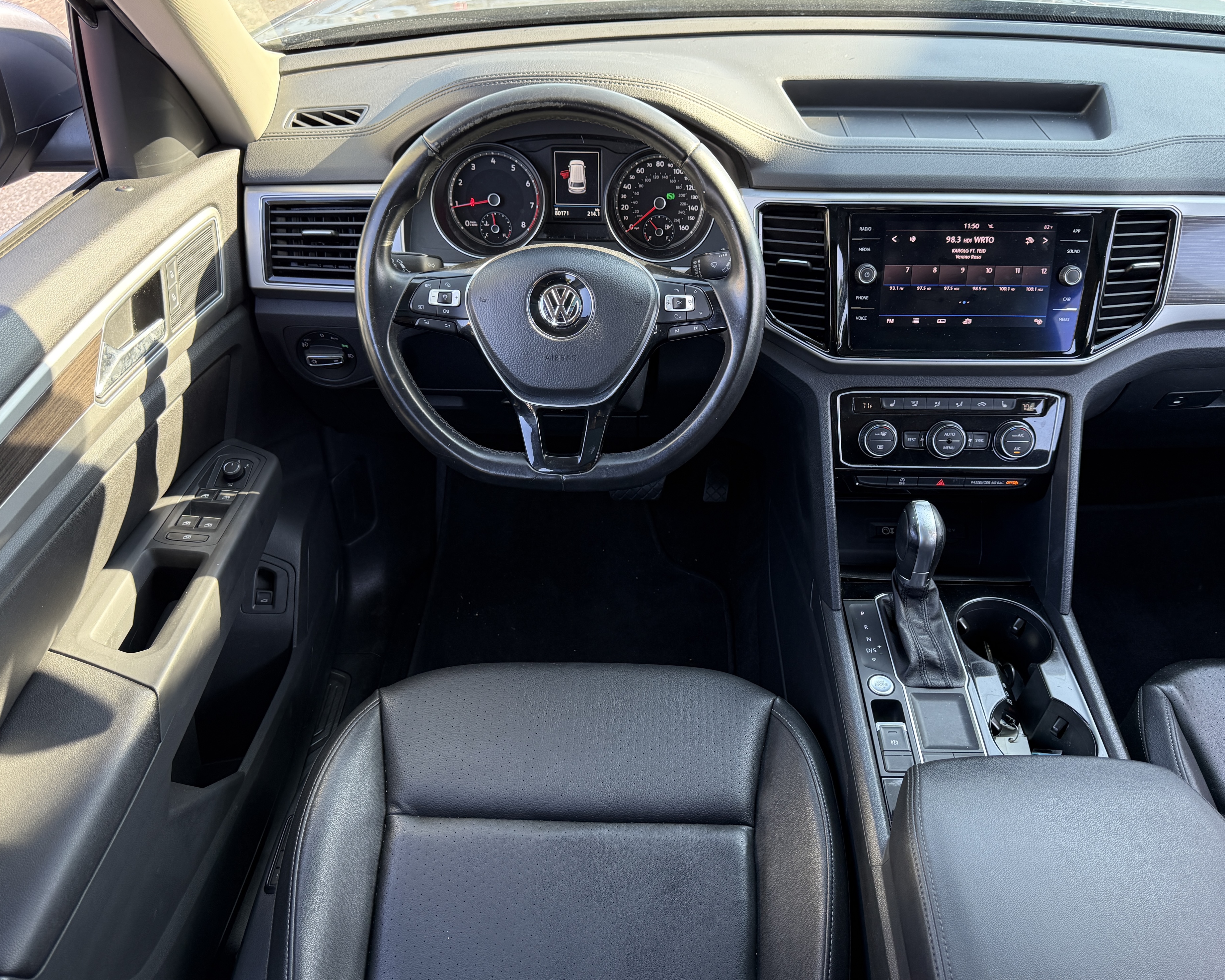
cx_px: 651
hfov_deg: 66.0
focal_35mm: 26
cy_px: 487
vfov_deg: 54.9
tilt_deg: -38.0
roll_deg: -0.5
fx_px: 943
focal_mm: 6.76
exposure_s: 1/160
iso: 200
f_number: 1.78
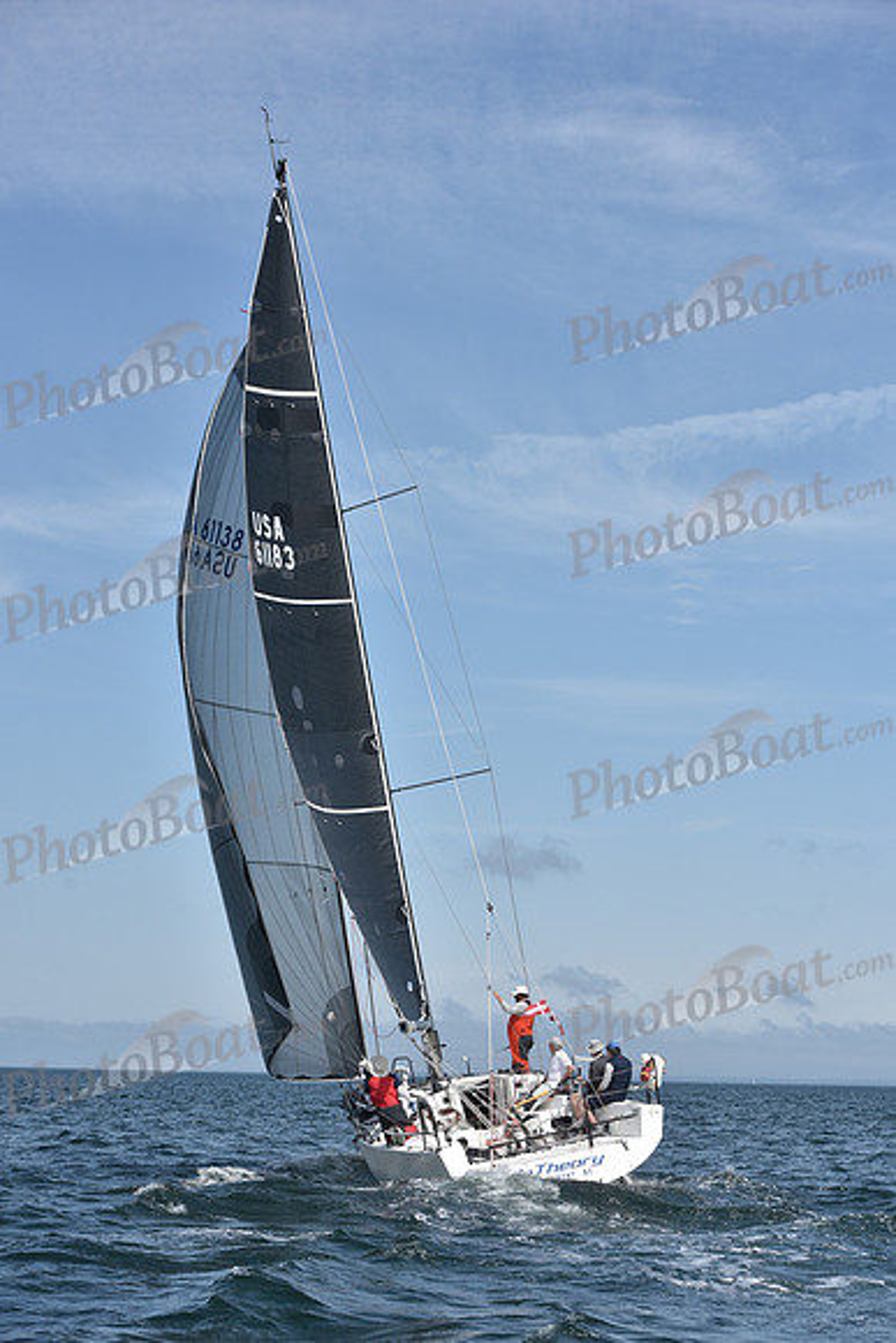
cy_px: 672
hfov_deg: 19.5
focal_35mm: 70
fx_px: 2612
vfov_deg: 28.8
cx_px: 448
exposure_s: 1/1250
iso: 200
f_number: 7.1
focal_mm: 70
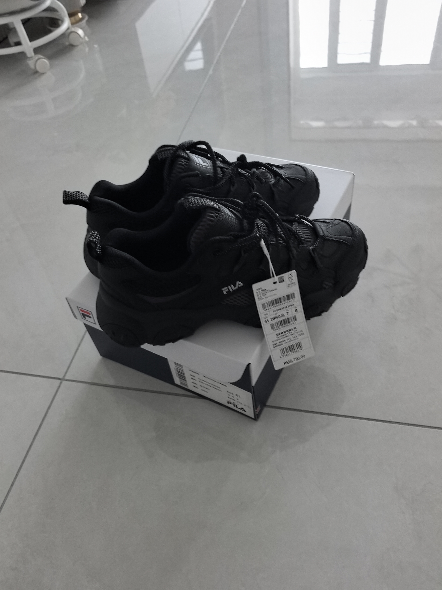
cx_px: 221
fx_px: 460
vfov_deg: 65.3
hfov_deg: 51.4
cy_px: 295
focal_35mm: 27
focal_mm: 6.98
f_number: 2
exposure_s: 1/50
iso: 400
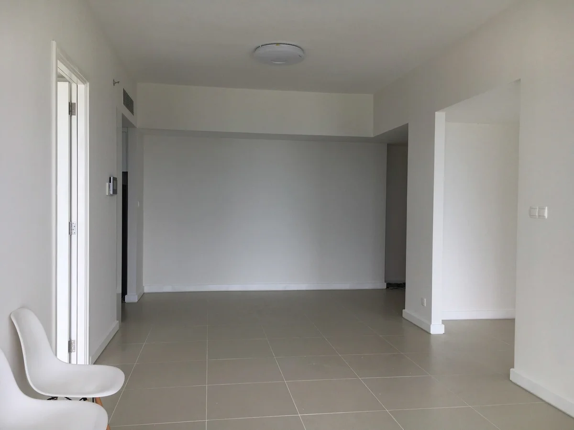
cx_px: 287
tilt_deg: +0.5
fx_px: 481
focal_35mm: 29
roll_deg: -1.4
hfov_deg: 61.7
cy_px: 215
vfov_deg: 48.2
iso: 25
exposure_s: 1/111
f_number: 2.2
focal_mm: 4.15
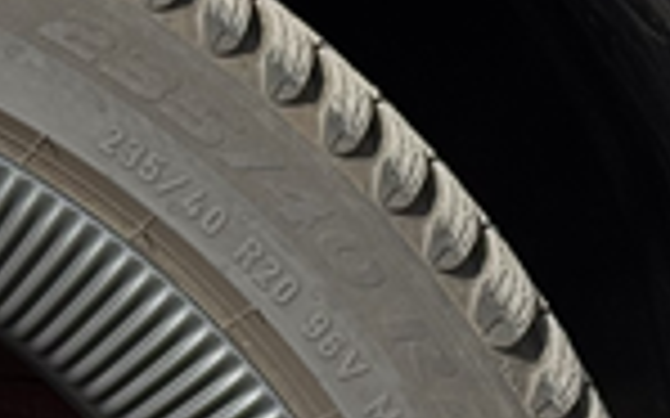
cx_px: -472
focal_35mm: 322
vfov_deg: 4.0
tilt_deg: -9.4
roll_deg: +0.4
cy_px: 681
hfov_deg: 6.4
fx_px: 5877
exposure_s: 1/430
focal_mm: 6.76
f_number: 1.78
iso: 64
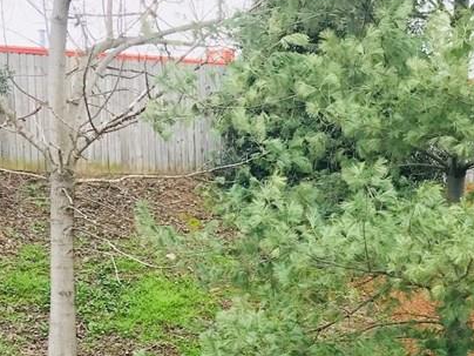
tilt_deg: -5.3
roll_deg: -0.2
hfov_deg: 27.1
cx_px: 336
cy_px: 376
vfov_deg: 19.9
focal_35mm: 71
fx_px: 972
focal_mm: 3.99
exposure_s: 1/120
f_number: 1.8
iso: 25
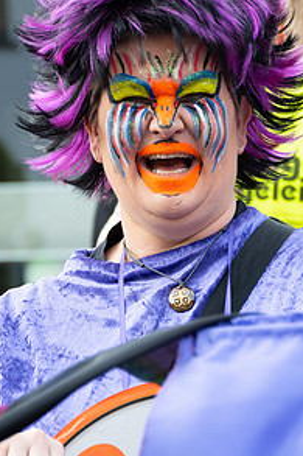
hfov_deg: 5.7
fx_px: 3059
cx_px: 154
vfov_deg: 8.5
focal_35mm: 242
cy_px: 274
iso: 400
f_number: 5.6
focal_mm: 105
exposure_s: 1/400
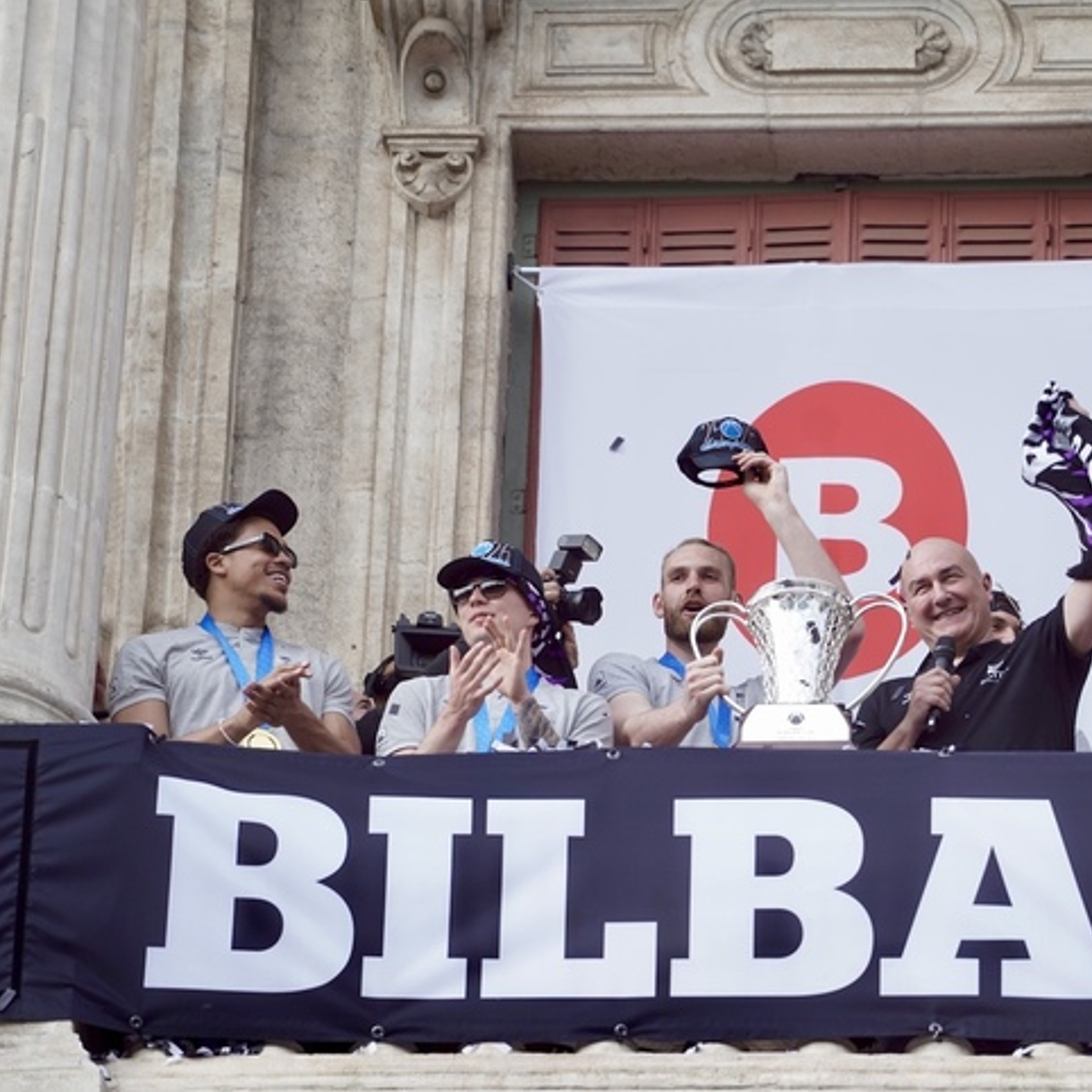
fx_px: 8780
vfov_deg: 7.1
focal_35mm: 246
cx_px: 784
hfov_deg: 7.1
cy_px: 546
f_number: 4
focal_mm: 192
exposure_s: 1/320
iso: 125
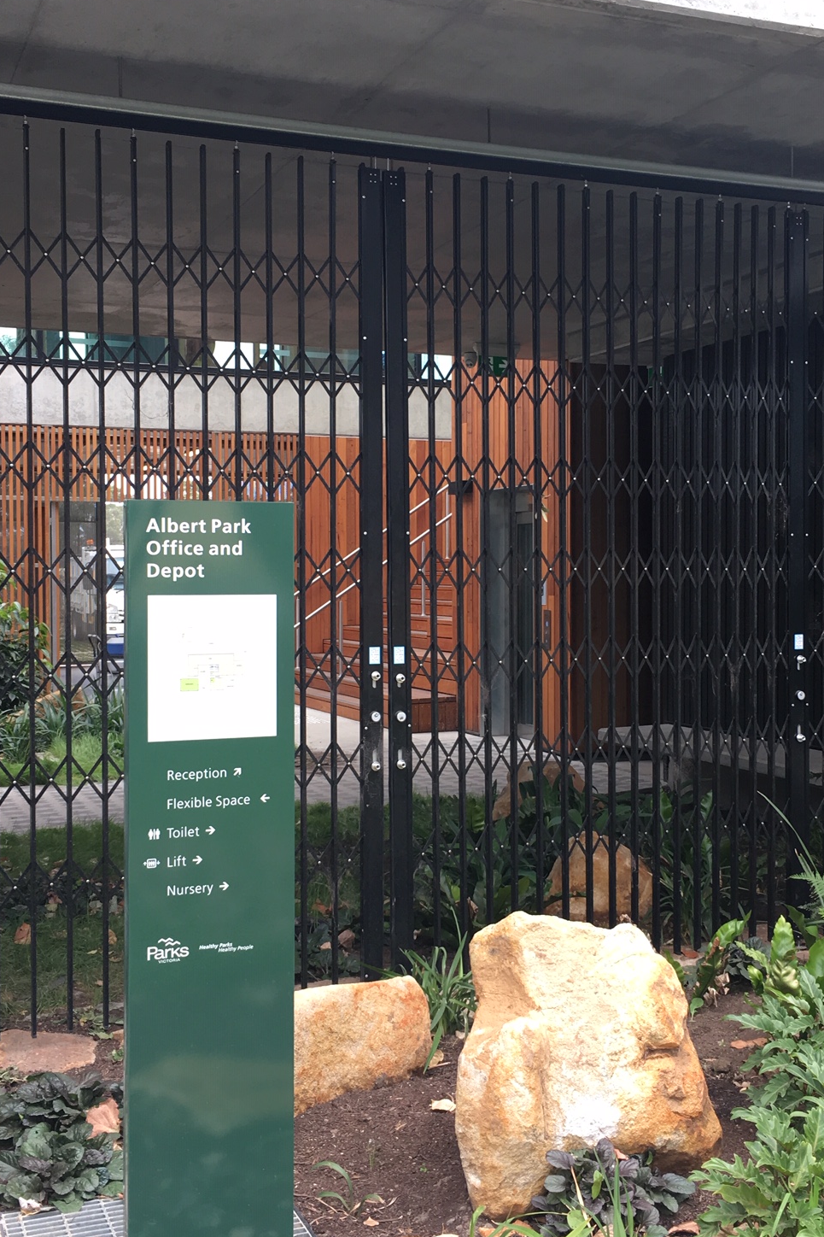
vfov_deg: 46.4
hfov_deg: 31.9
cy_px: 606
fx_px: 1442
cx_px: 459
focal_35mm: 42
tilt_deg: -1.9
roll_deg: -0.5
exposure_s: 1/104
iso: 25
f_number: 2.2
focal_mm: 4.15
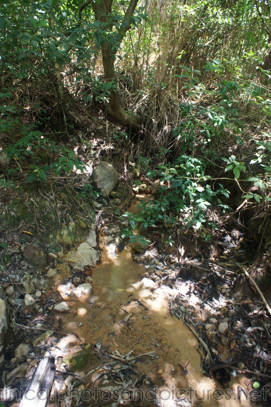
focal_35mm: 24
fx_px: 272
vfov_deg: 73.8
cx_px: 136
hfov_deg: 53.0
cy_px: 204
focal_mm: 16
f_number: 4
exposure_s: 1/160
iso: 640
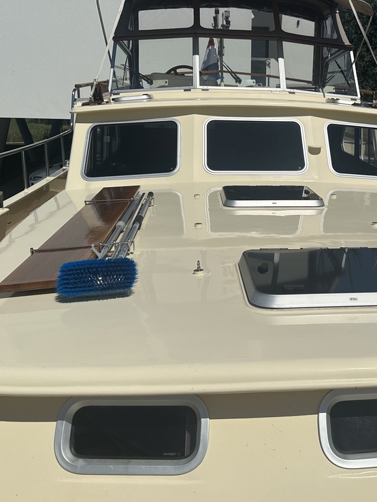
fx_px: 566
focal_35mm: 39
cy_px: 216
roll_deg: -1.6
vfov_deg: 47.7
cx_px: 282
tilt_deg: -14.5
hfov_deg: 36.0
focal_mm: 6.86
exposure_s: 1/18519
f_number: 1.78
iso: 80
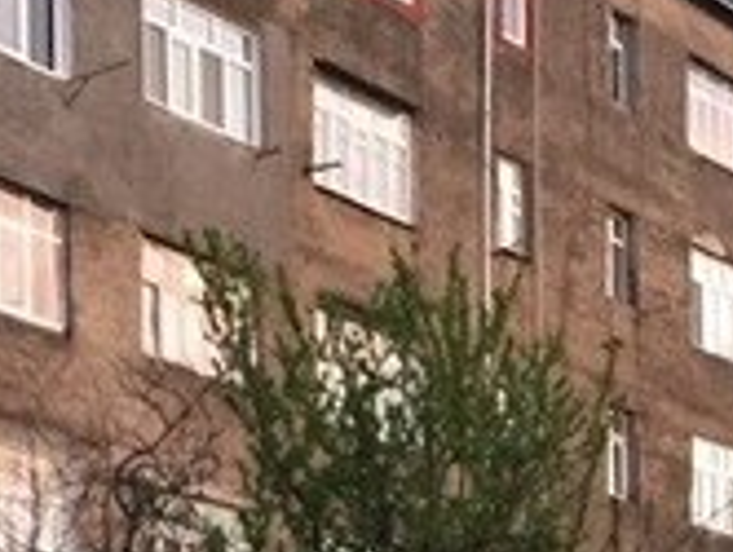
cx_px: 212
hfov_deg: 17.0
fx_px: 2439
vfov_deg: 11.8
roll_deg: -0.4
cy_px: 1027
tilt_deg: +0.1
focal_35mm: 115
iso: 250
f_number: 2.2
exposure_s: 1/33
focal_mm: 4.15
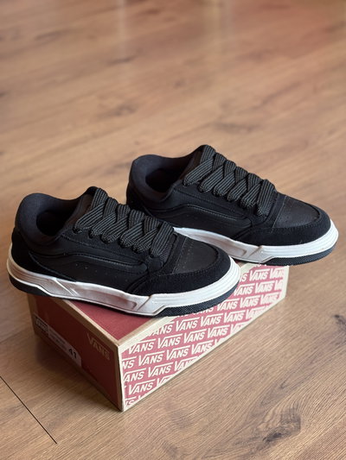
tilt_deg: -35.6
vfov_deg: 36.8
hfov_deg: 28.0
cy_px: 230
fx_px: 693
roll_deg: +1.4
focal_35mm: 52
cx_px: 173
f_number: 1.6
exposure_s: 1/50
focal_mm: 5.96
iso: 125
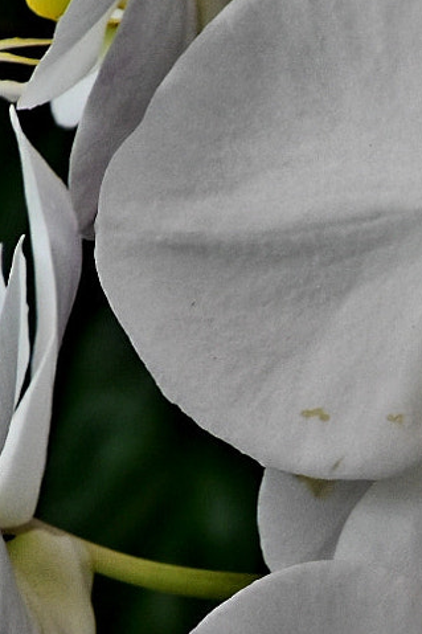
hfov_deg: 0.7
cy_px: 785
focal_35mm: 2006
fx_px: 35295
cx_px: 384
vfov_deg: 1.0
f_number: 8
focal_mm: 400
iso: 500
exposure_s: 1/160
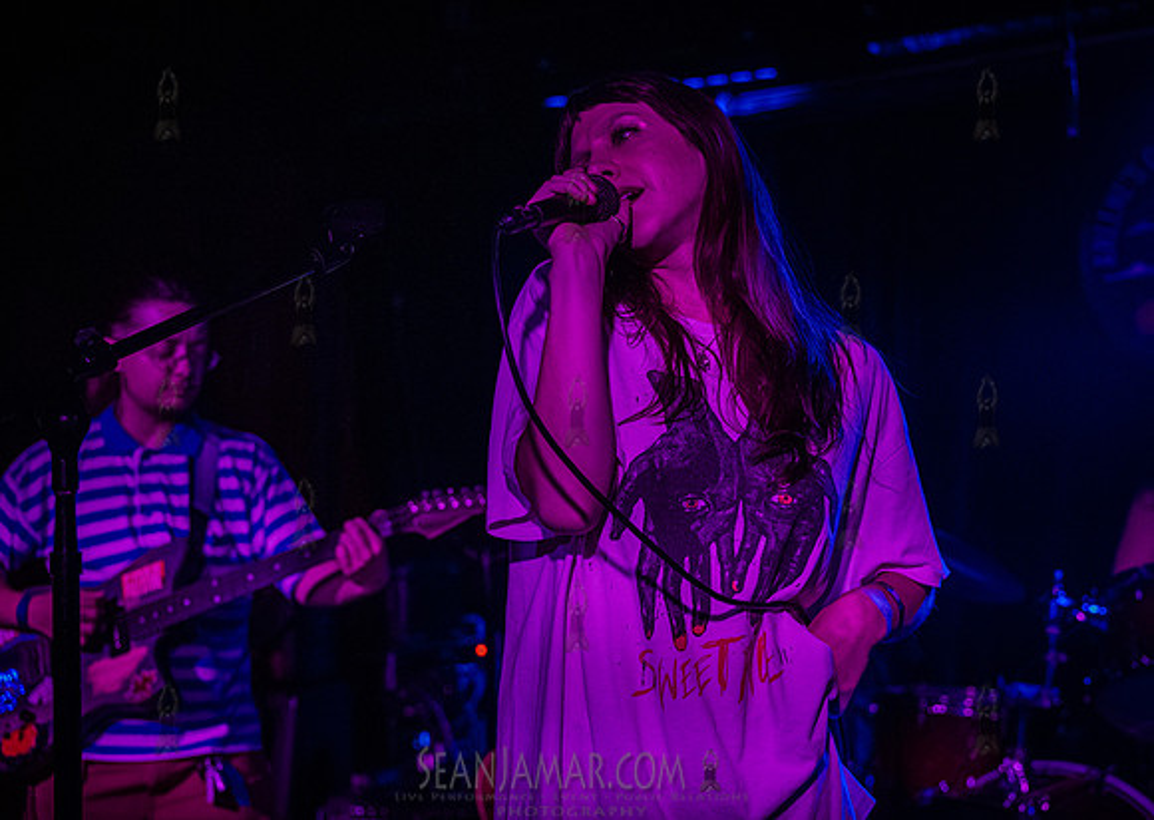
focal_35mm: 55
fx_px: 1812
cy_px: 395
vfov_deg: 25.5
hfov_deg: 35.3
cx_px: 631
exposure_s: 1/500
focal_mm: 51
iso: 16000
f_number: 3.2
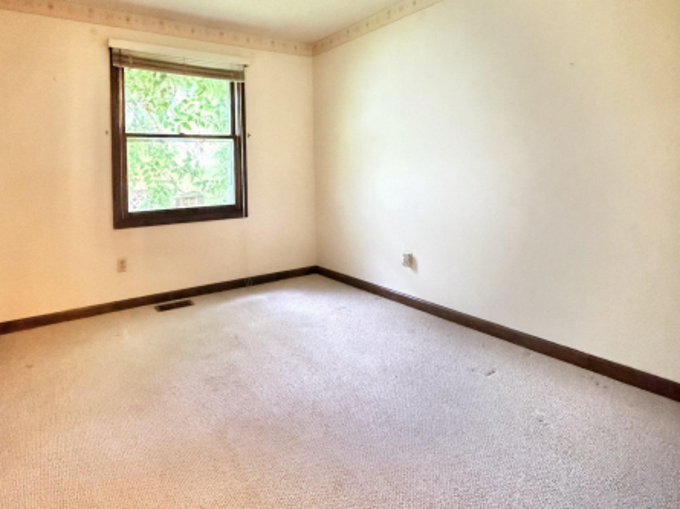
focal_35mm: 21
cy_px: 170
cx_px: 306
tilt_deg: -0.1
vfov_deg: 61.8
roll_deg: +1.0
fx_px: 412
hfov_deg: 78.8
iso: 3200
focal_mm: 2.22
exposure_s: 1/30
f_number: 2.2
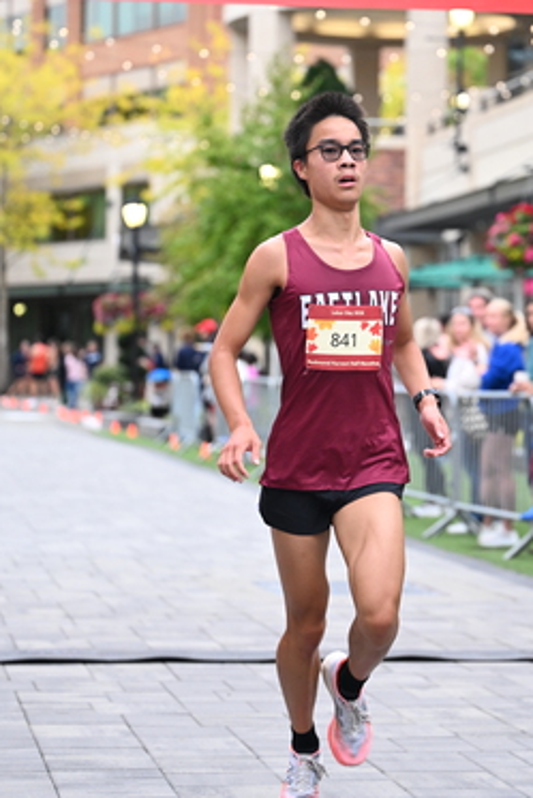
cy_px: 278
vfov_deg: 18.2
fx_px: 2485
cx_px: 378
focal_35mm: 112
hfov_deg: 12.2
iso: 1600
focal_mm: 76
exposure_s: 1/800
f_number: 2.8
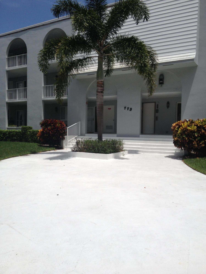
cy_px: 137
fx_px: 278
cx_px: 103
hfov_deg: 40.7
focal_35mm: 35
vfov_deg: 52.6
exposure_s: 1/3953
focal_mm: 4.28
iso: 50
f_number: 2.4
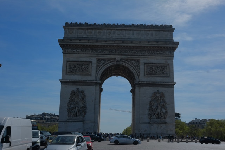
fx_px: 256
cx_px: 112
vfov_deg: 32.6
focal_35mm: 41
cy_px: 75
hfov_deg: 47.4
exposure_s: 1/420
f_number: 16
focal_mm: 27
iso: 200
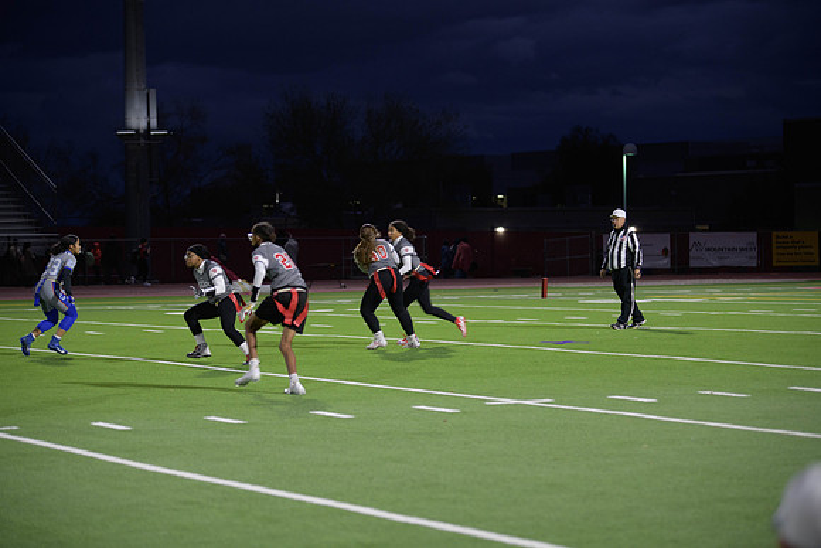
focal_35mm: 110
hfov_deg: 18.6
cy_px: 274
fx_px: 2509
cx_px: 410
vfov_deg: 12.5
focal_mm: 110
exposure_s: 1/200
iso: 900
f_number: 2.8
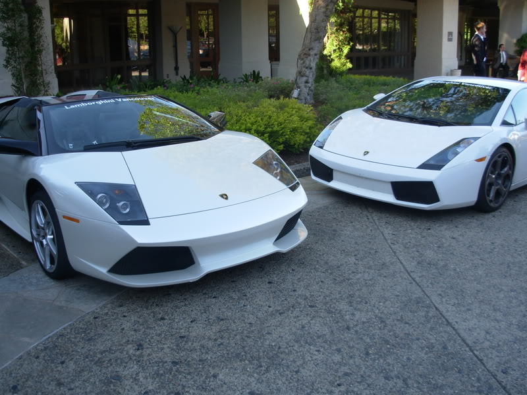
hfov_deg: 49.0
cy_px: 198
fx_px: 579
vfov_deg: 37.7
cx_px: 264
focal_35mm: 38
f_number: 2.9
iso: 50
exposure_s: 1/121
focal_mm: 6.3
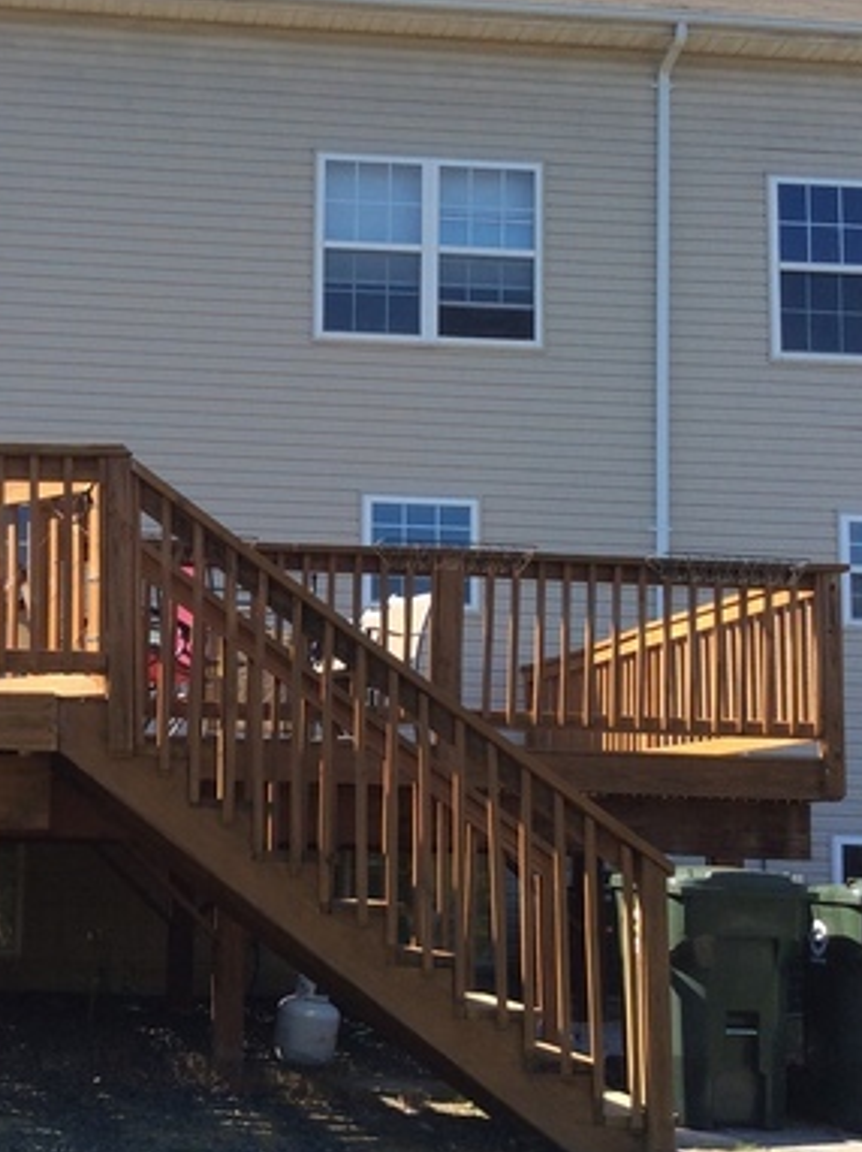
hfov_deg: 25.6
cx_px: 175
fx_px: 1861
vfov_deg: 34.4
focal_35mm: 56
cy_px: 584
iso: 32
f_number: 2.4
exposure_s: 1/566
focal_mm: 3.3
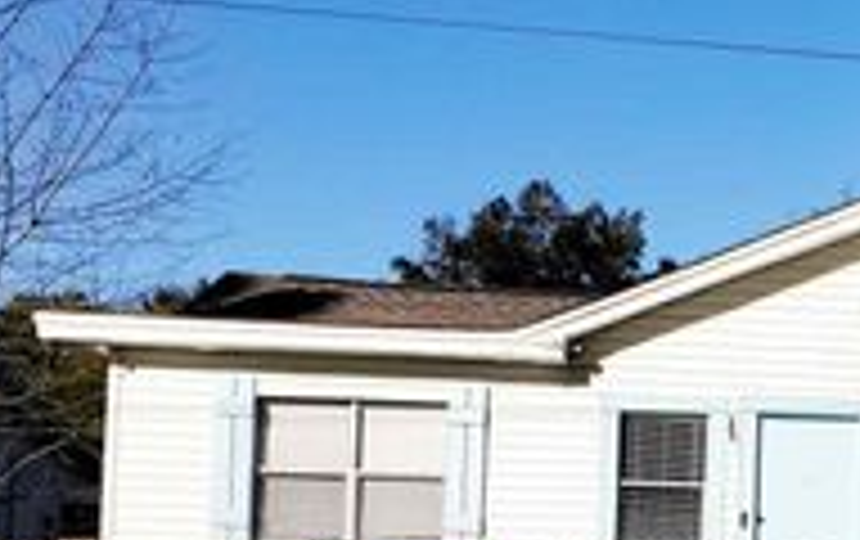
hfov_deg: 26.0
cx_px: 991
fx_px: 1690
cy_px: 511
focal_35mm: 72
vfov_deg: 17.8
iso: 50
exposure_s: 1/5000
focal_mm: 4.3
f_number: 2.4
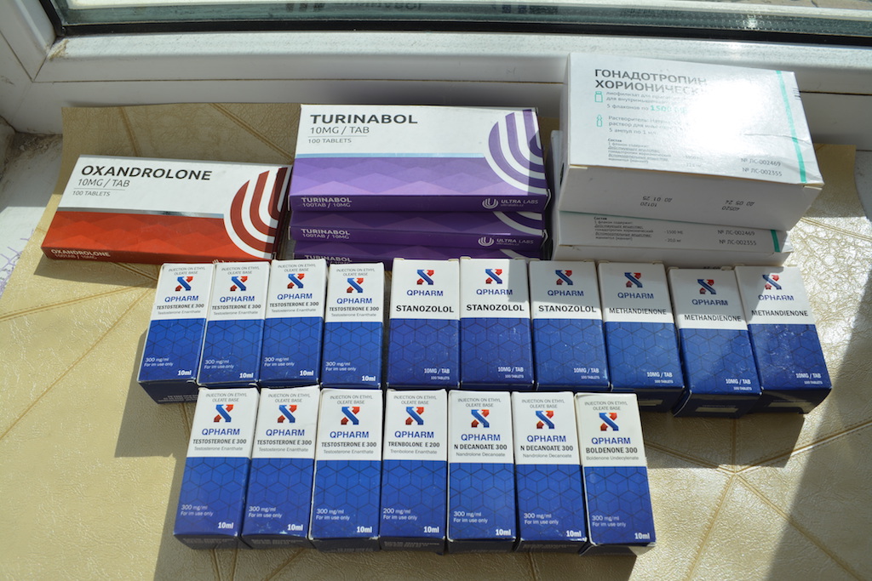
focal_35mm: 27
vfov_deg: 47.9
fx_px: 654
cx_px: 436
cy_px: 290
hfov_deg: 67.4
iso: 100
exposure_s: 1/320
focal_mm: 18
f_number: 8
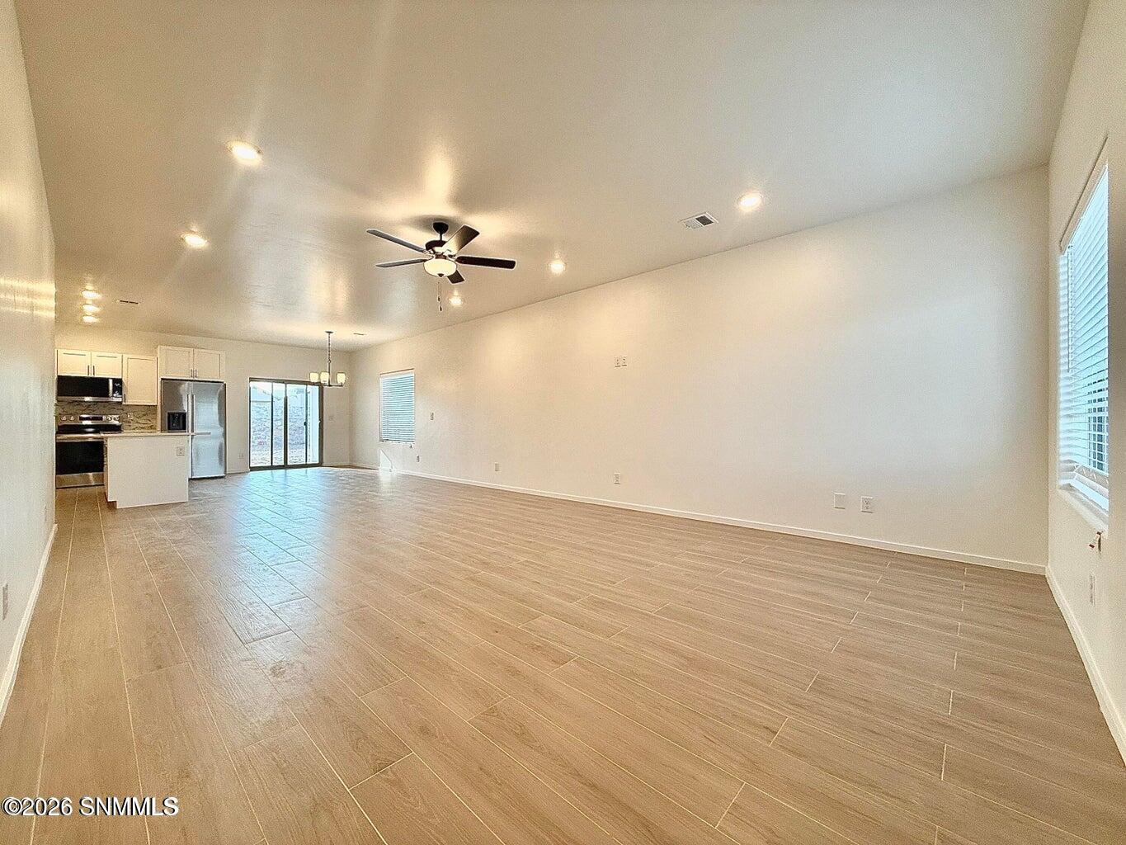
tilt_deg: +0.4
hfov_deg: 102.1
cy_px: 422
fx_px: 455
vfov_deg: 85.7
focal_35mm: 14
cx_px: 563
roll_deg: -0.3
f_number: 2.2
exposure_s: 1/120
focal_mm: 2.22
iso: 64
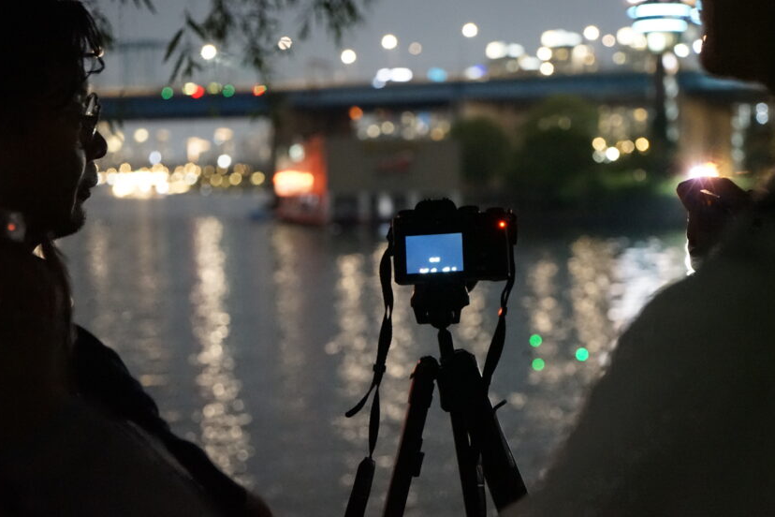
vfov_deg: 20.0
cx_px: 423
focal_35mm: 68
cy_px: 305
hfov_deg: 29.6
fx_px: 1464
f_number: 4
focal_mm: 55
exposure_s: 1/20
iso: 12800
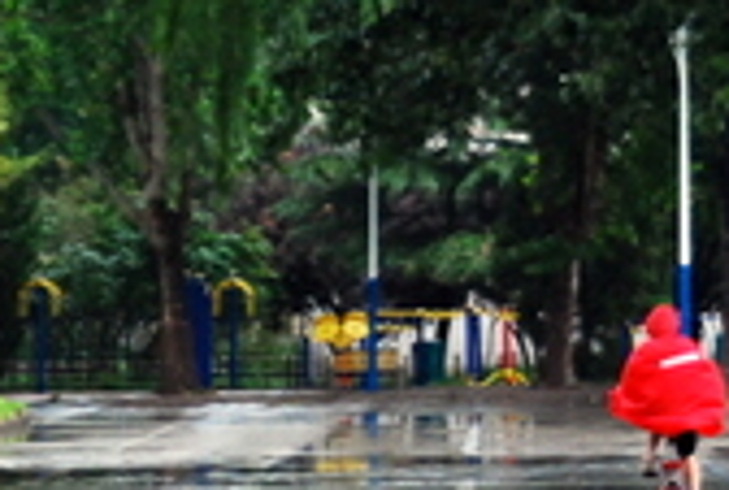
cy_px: 85
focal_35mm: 343
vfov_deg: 4.0
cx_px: 230
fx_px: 6964
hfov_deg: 6.0
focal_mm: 60
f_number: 5.3
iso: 800
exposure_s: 1/160
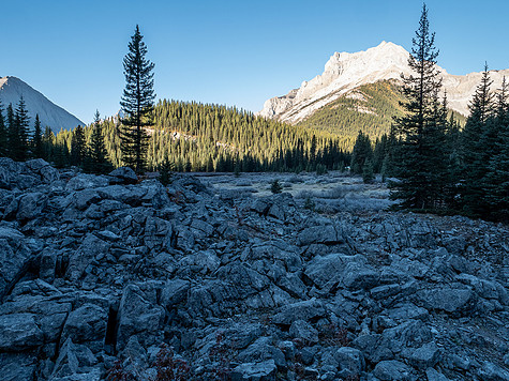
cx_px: 284
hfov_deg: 76.1
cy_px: 189
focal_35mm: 22
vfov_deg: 61.1
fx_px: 323
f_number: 5.6
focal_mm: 9
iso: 200
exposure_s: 1/160
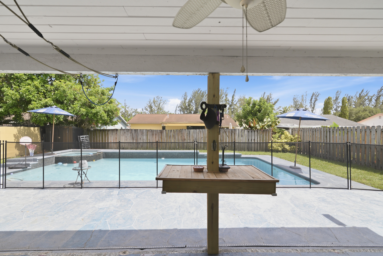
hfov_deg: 96.7
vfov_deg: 73.8
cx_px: 192
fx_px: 170
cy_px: 128
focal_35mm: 16
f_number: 11
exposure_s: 1/100
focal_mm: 16
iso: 320
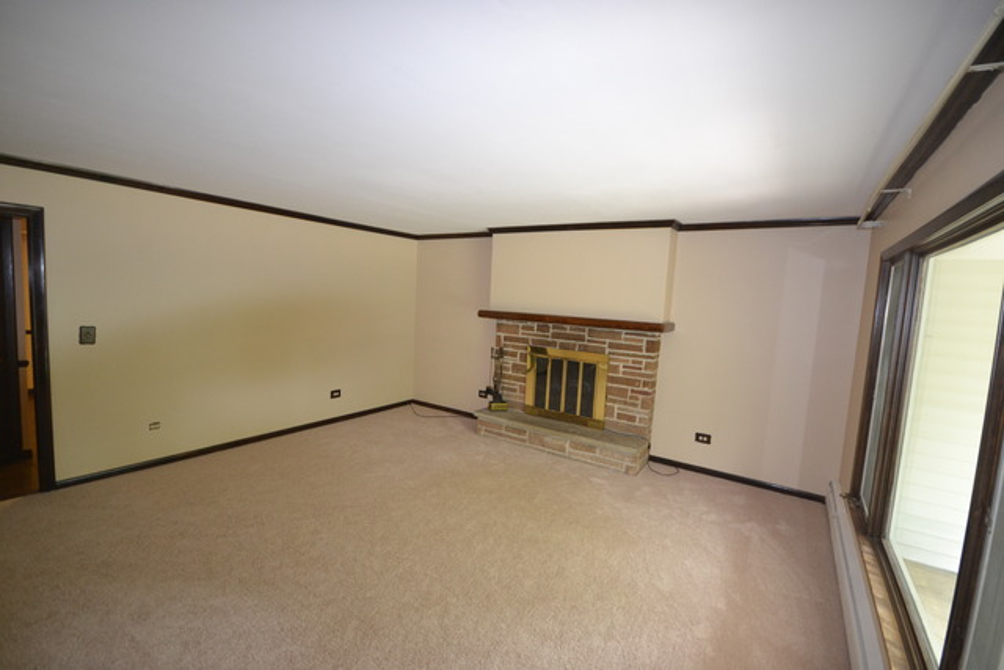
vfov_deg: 77.4
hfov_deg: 100.4
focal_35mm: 15
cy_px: 335
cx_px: 502
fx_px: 418
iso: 1600
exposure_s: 1/60
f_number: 4
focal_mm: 10
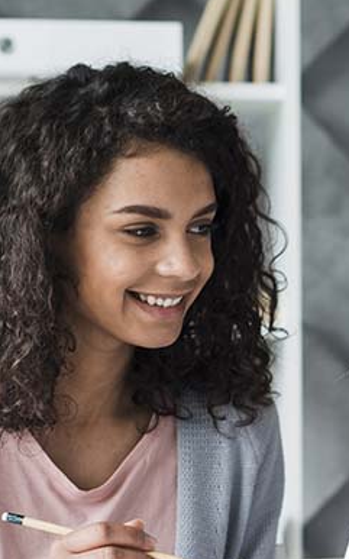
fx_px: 1812
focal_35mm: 119
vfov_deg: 17.5
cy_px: 376
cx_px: 394
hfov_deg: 10.8
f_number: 3.2
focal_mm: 50
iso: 320
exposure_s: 1/160
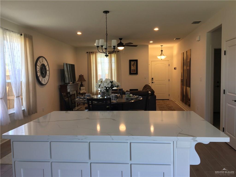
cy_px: 88
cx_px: 118
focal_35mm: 29
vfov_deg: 48.2
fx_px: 198
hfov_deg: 61.7
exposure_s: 1/40
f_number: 2.2
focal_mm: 4.15
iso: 32
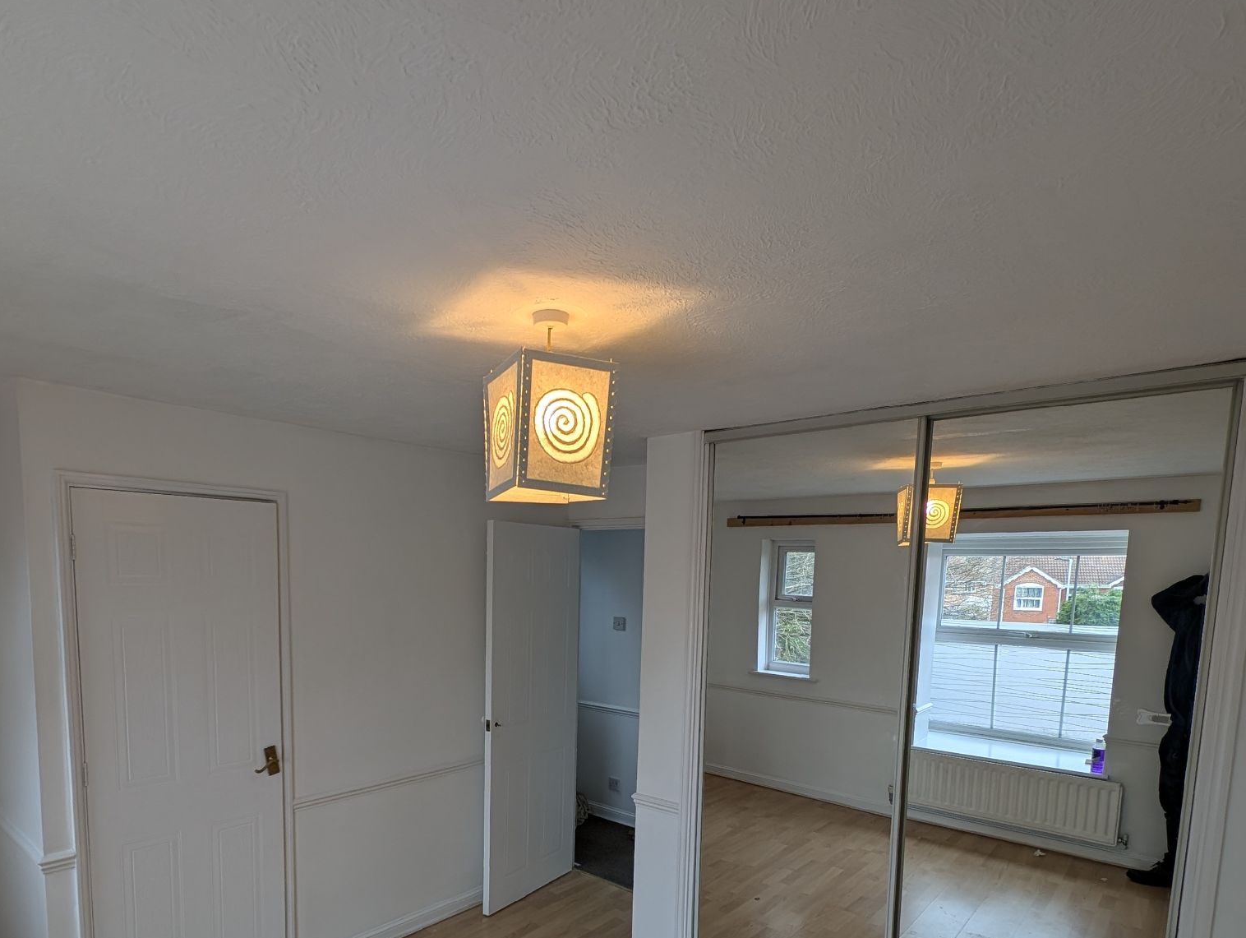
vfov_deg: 66.2
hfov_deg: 83.9
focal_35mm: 19
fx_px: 685
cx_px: 523
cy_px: 654
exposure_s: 1/50
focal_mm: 2.23
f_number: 1.95
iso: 40
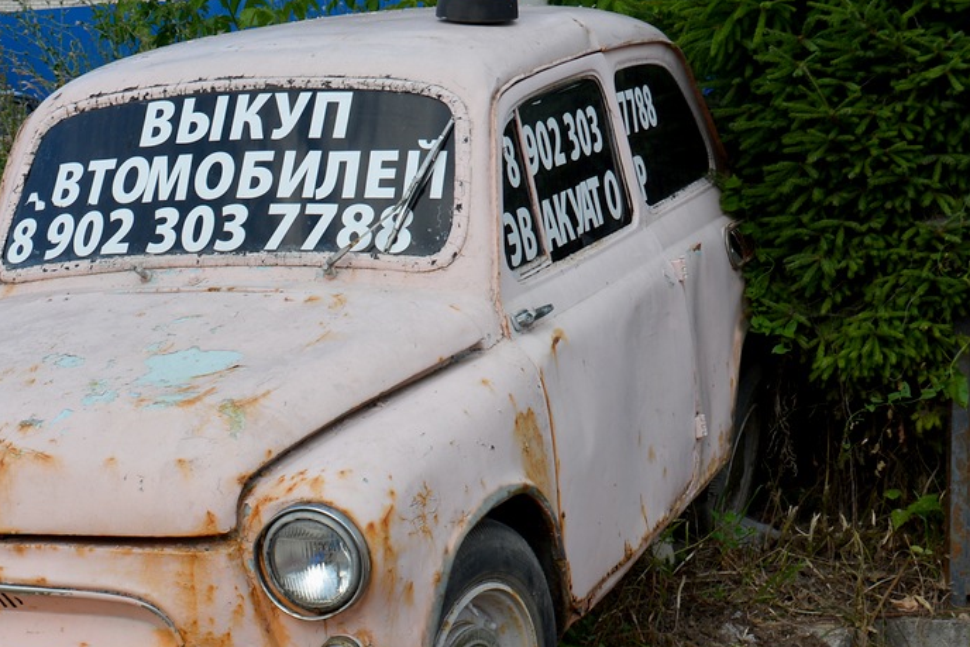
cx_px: 245
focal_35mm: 68
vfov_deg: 20.0
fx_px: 1832
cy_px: 368
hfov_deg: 29.2
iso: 200
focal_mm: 26
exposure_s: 1/200
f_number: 7.1
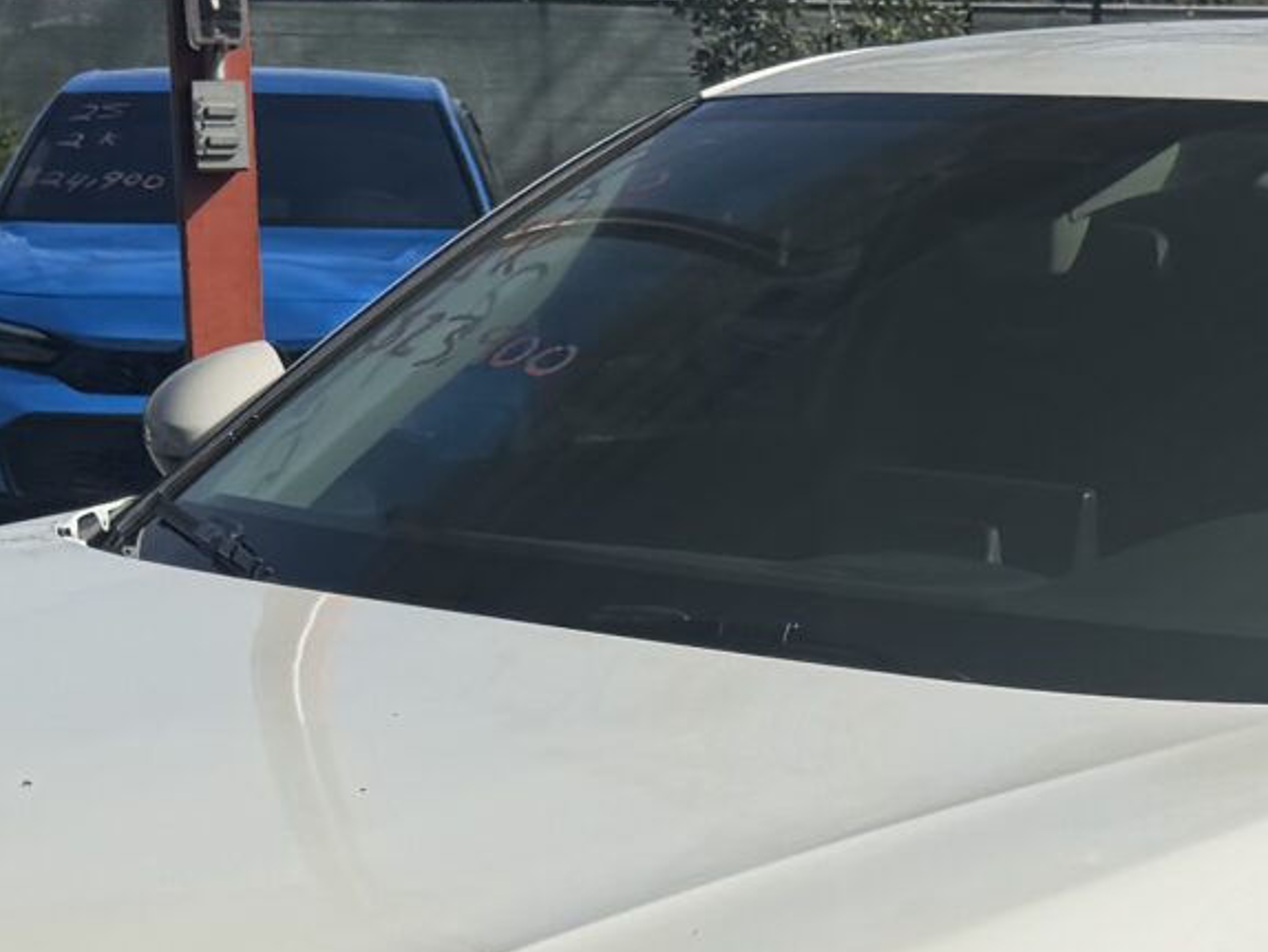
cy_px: 1082
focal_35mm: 107
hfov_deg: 18.3
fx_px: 3921
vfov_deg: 13.5
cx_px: 952
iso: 80
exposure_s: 1/8130
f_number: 1.78
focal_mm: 6.76
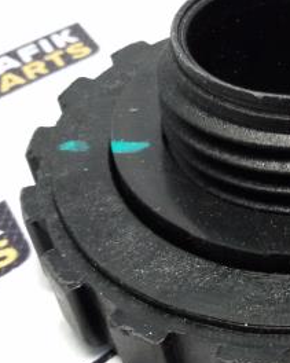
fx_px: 666
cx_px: 306
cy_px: 208
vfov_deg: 30.5
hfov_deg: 23.3
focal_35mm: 62
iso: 160
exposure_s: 1/33
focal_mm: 2.93
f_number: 2.4
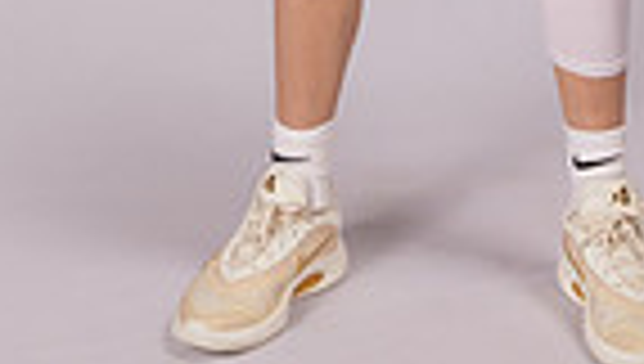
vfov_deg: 10.0
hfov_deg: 20.9
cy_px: -598
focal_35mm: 102
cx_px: 401
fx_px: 1745
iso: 250
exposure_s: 1/200
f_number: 8
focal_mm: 31
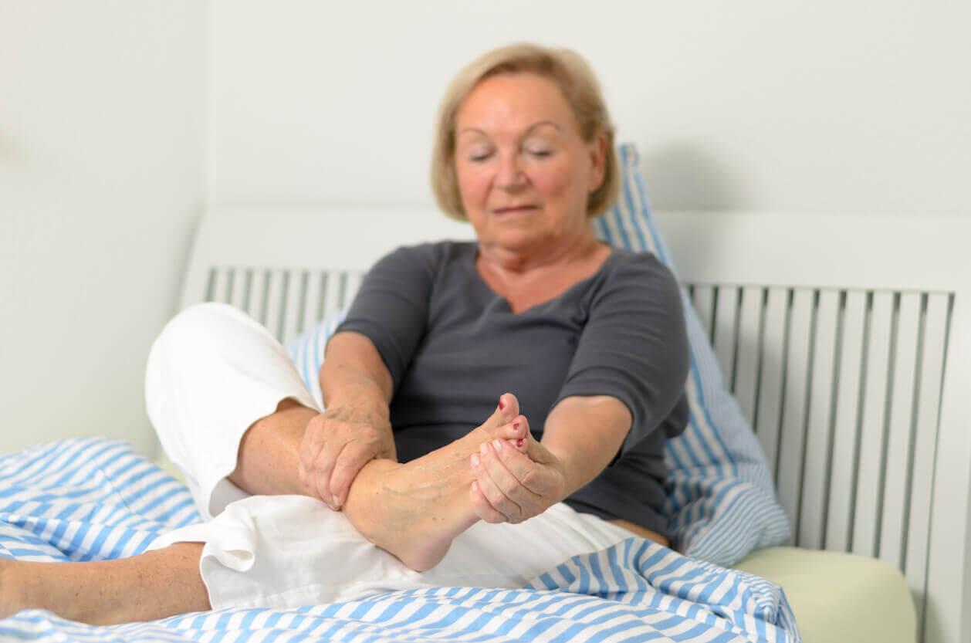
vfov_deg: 18.1
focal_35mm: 75
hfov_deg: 27.0
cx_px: 486
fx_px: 2019
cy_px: 322
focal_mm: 50
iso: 100
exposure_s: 1/125
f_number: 1.8
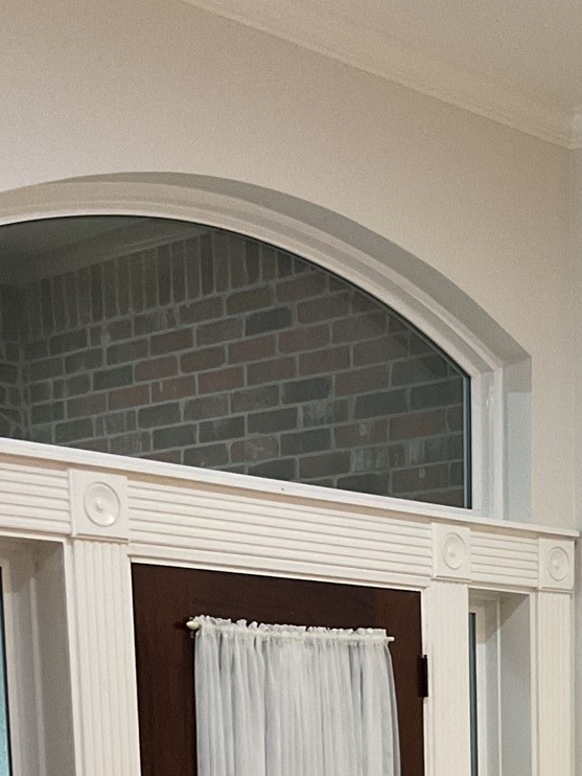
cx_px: 596
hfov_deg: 17.9
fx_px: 1792
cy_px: 1024
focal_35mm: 80
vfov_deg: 21.8
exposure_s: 1/60
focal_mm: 3
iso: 125
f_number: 1.8
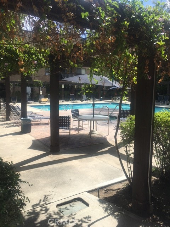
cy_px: 114
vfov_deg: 61.7
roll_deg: -1.4
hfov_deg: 48.2
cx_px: 85
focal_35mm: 29
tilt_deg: -6.5
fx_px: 190
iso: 25
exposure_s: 1/1241
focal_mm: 4.15
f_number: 2.2
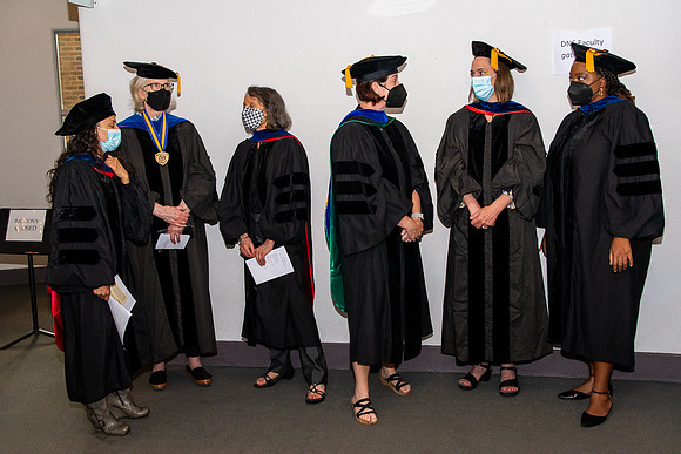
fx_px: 681
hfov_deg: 53.1
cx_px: 340
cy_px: 227
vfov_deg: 36.9
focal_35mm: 36
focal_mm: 24
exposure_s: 1/160
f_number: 4
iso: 2500
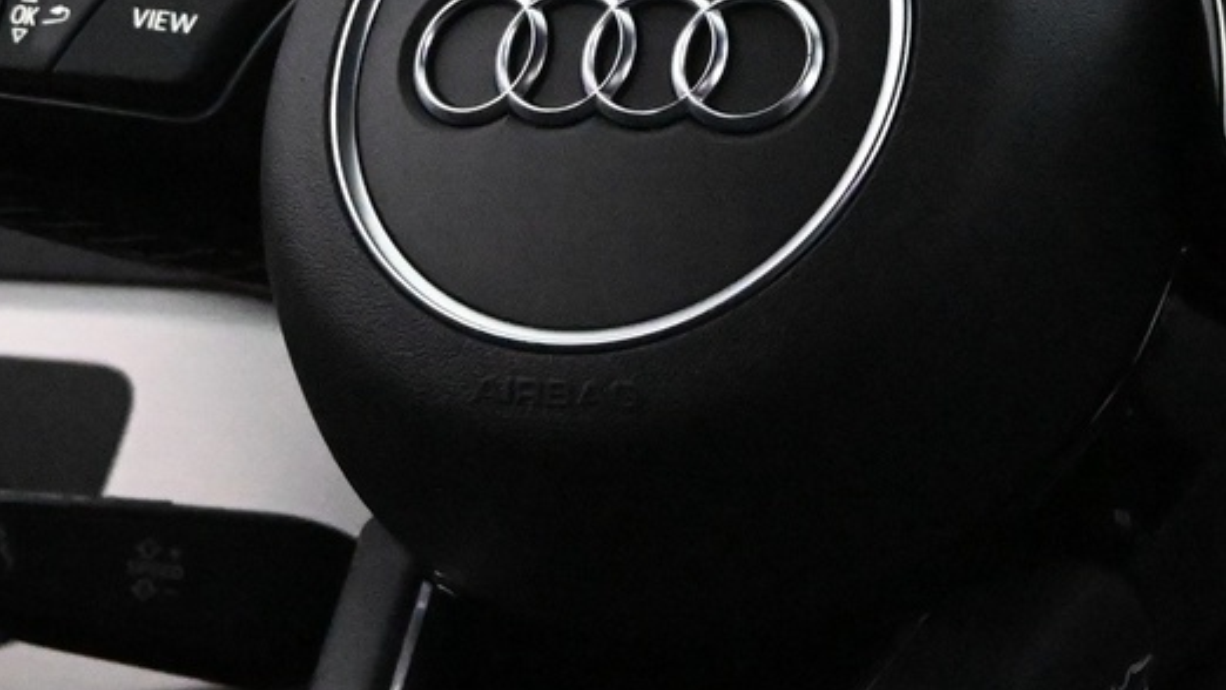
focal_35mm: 171
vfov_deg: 7.1
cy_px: 47
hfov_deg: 12.6
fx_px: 5548
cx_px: 634
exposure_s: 1/60
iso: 12800
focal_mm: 35
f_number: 5.3
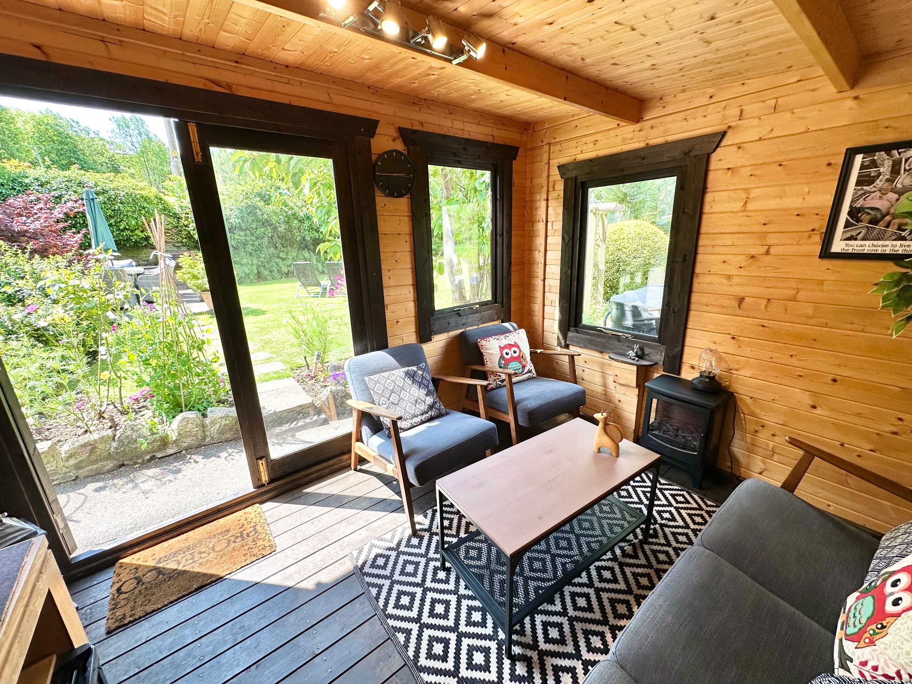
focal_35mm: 14
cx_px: 456
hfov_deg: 102.1
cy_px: 342
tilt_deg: -16.2
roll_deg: +1.9
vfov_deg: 85.7
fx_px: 369
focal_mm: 2.22
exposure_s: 1/151
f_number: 2.2
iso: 40
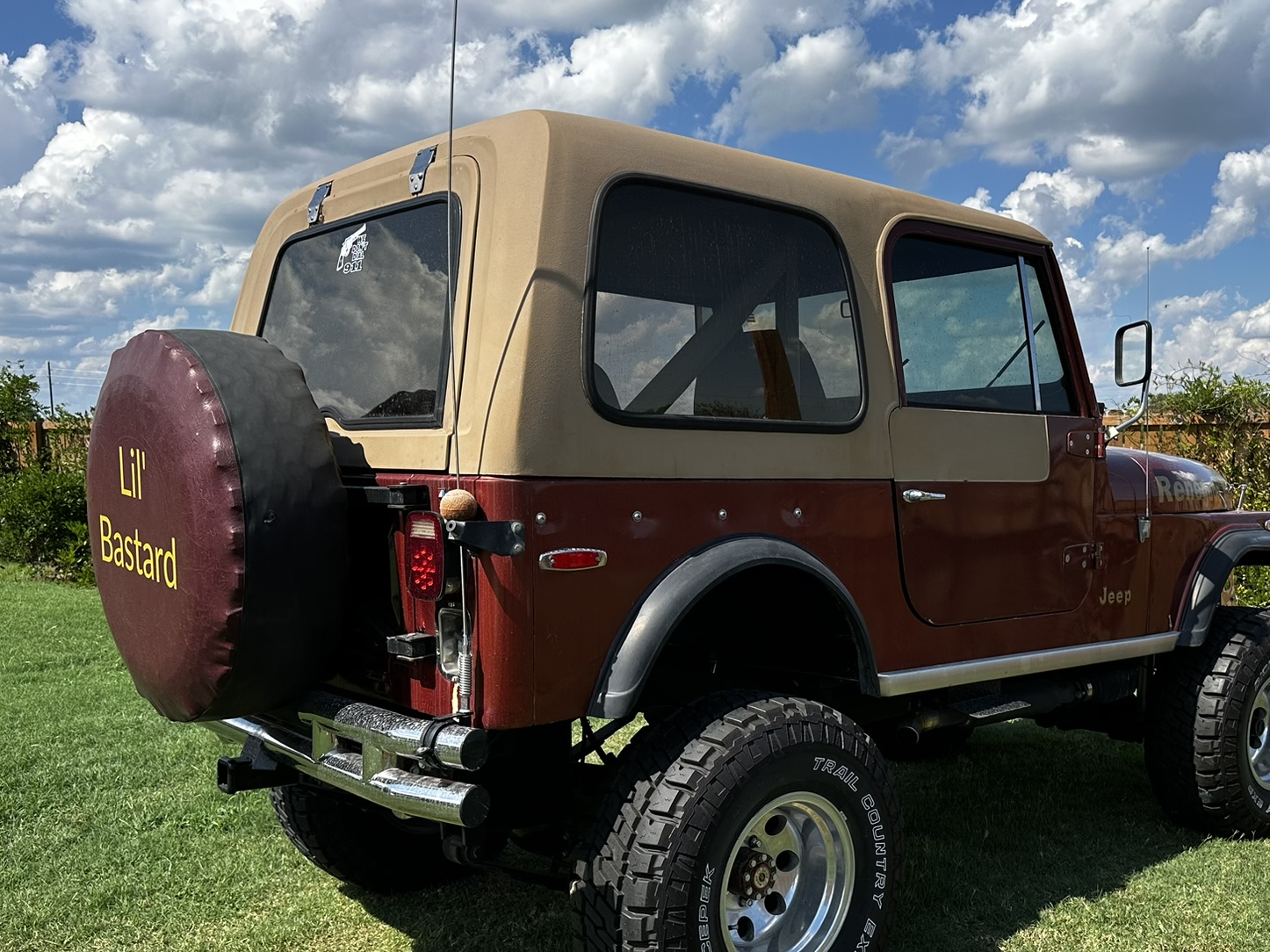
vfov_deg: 41.4
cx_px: 784
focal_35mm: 34
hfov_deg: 53.4
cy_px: 602
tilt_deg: -7.4
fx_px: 1247
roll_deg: -0.8
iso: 80
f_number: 1.78
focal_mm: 6.86
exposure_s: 1/3472
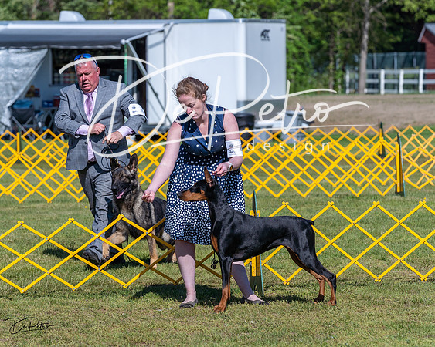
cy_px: 174
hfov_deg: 9.6
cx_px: 218
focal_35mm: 202
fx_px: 2594
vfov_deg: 7.7
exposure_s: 1/2000
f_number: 6.3
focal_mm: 179
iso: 320
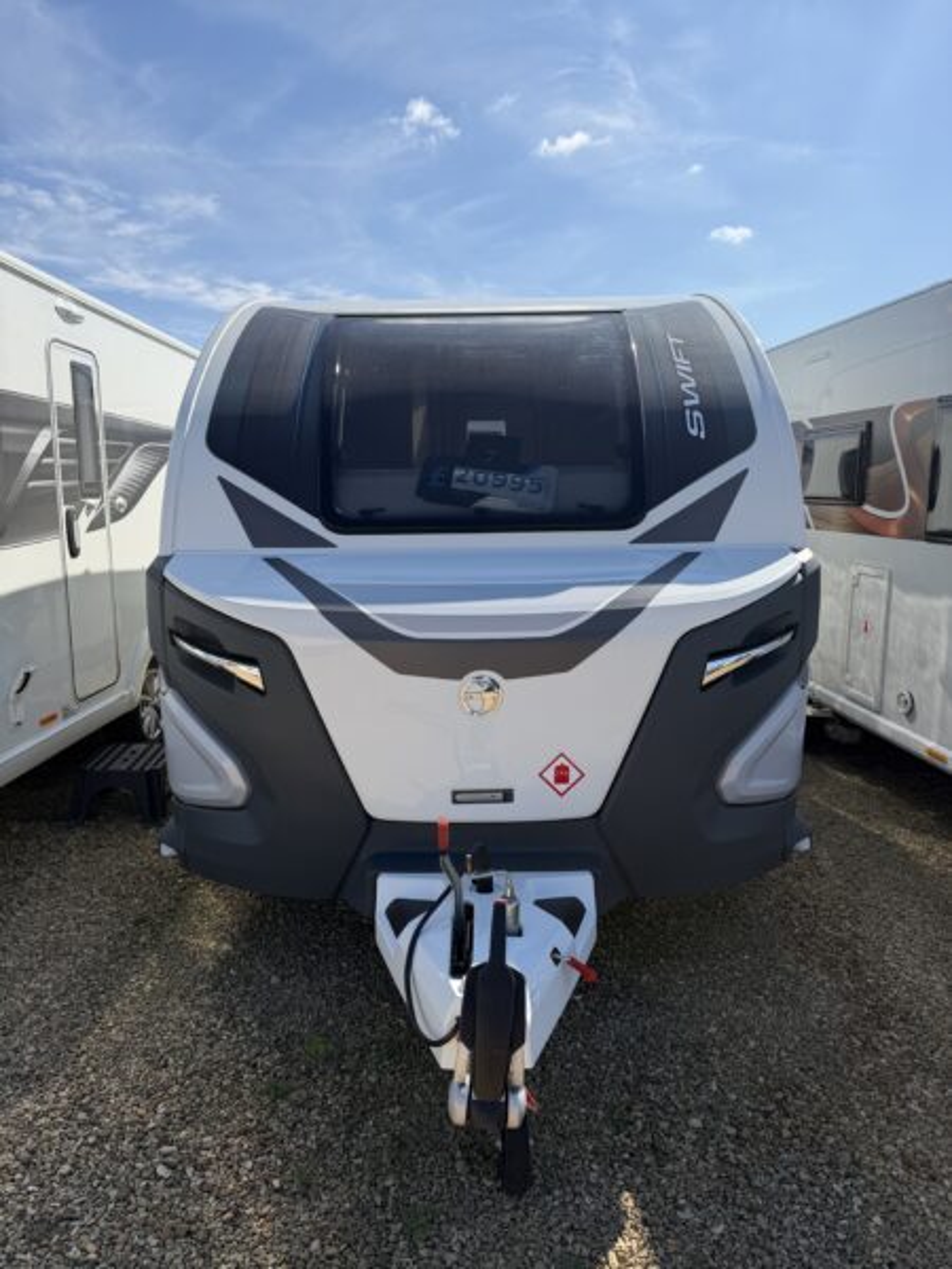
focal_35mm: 24
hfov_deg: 56.8
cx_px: 476
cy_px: 634
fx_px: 880
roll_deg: -0.3
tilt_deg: -10.0
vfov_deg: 71.6
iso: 80
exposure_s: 1/4975
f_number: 1.78
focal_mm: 6.76
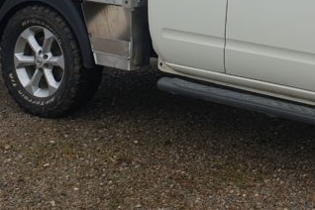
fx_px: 761
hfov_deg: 22.8
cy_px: -68
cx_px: 283
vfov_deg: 15.0
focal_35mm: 87
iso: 50
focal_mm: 4.3
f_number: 2.4
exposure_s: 1/790
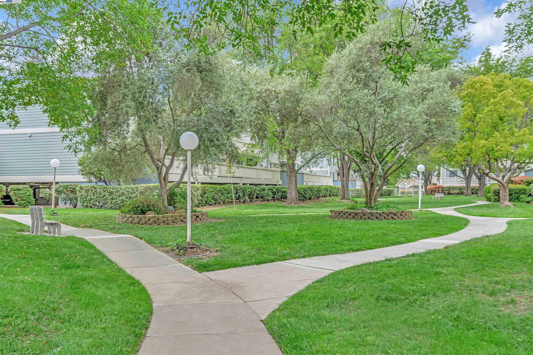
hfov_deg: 55.8
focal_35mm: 34
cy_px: 178
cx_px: 266
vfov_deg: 38.9
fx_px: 503
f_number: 8
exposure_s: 1/50
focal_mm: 34
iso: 100
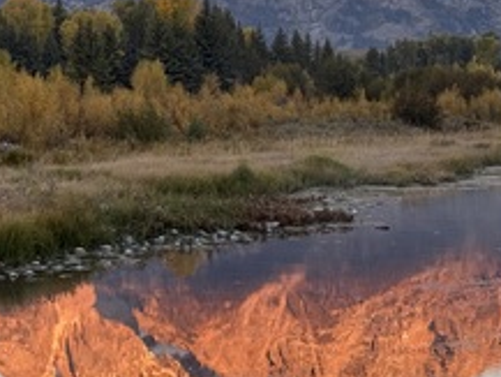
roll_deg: +1.3
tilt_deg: -2.0
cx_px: -46
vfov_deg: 12.0
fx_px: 1796
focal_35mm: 124
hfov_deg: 15.5
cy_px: 164
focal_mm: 6.76
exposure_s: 1/177
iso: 50
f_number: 1.78
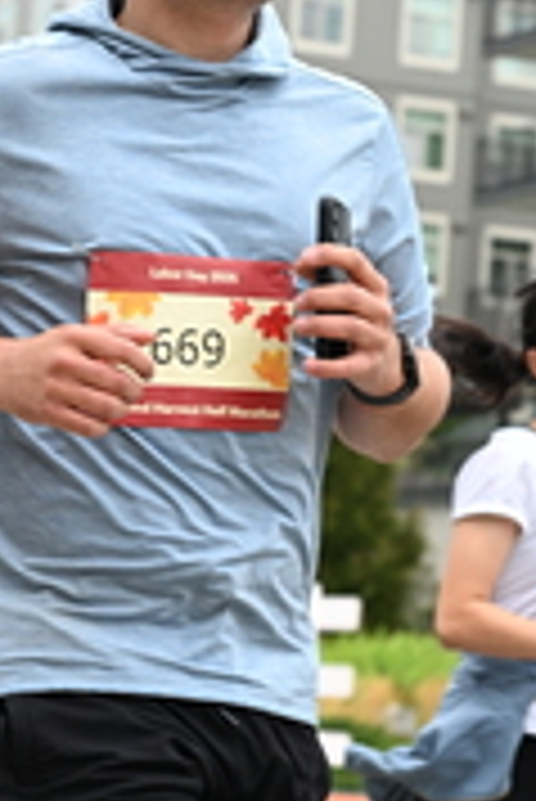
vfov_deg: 12.7
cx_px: -38
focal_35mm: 161
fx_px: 3588
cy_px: 464
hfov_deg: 8.5
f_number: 4
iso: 1600
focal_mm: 52
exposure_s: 1/800
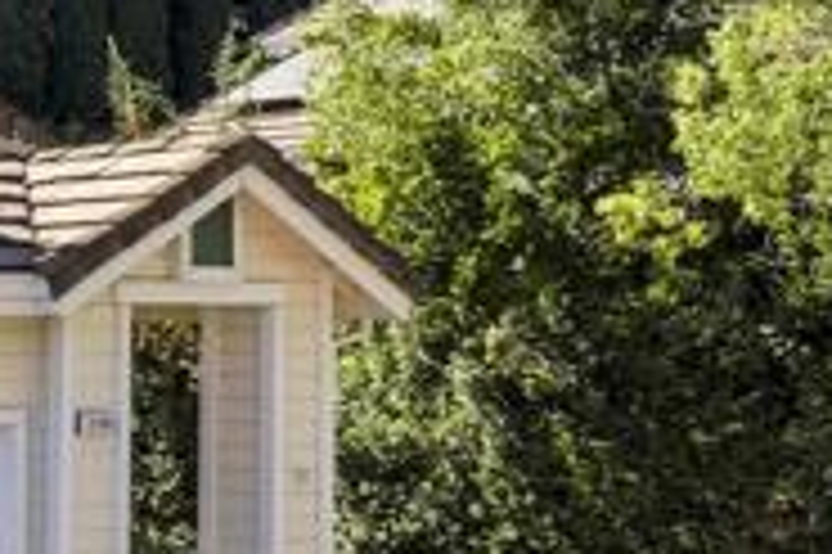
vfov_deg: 11.2
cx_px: -594
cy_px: 378
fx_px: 2817
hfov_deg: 14.9
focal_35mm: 122
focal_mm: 8.38
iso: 100
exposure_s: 1/240
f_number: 2.8
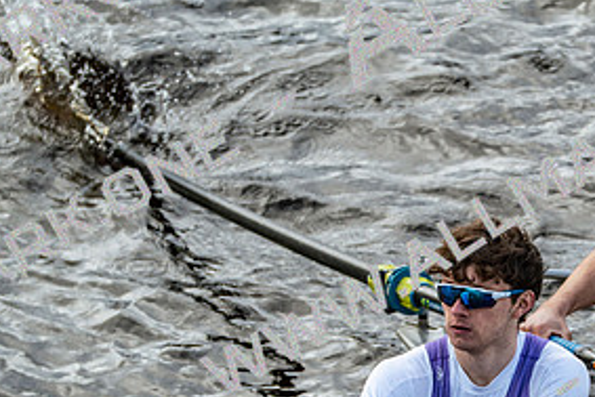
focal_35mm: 963
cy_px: 398
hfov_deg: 2.1
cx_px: 460
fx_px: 15924
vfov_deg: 1.4
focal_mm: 470
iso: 800
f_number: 6.3
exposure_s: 1/1250
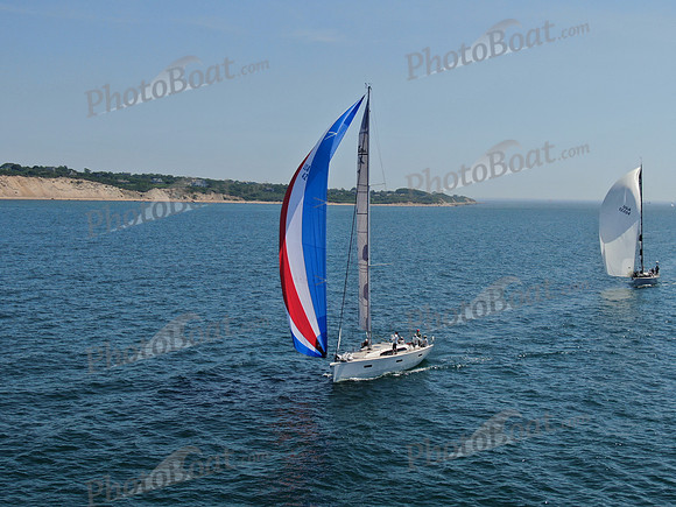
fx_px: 937
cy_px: 254
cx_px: 338
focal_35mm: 48
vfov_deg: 30.3
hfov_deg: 39.7
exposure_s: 1/1250
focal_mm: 8.6
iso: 100
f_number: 3.8
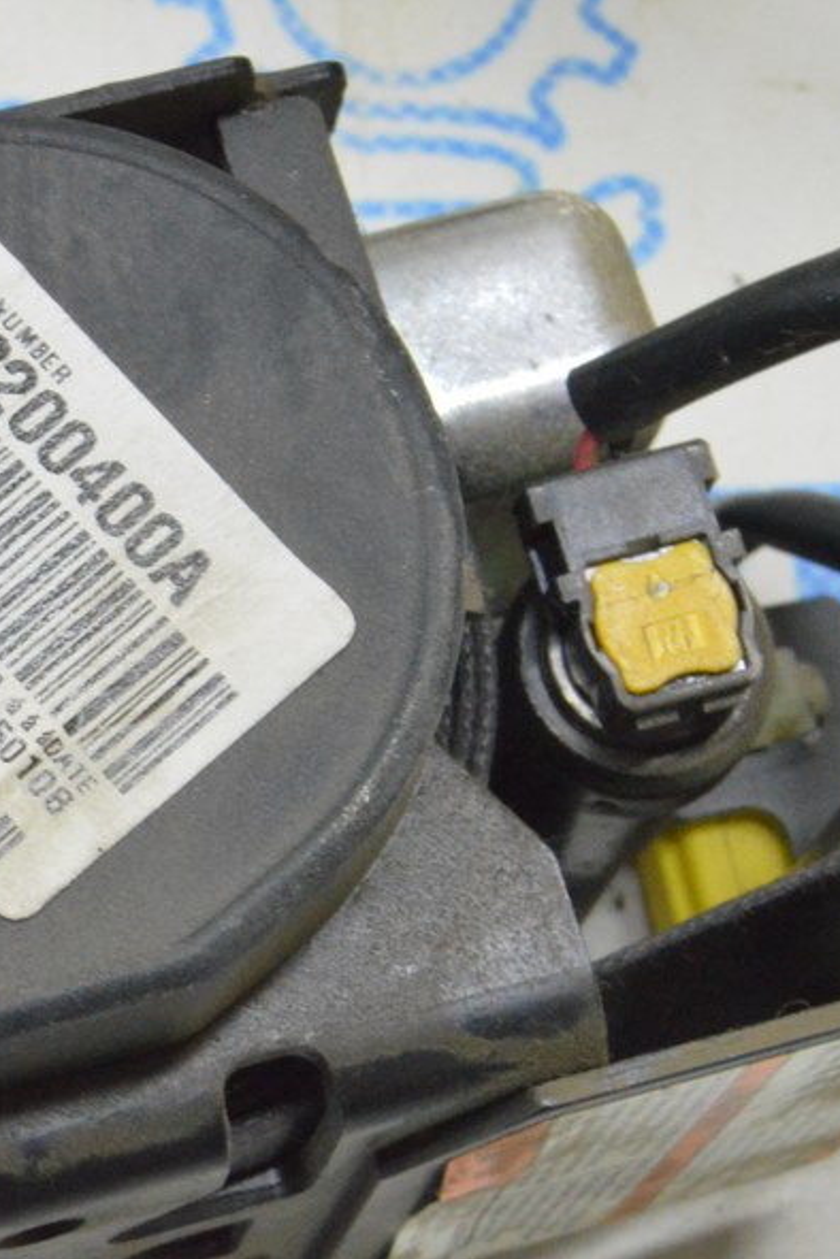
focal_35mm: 143
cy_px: 621
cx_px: 11
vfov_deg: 14.4
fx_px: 5000
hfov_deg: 9.5
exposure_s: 1/15
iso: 6400
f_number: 20
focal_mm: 55
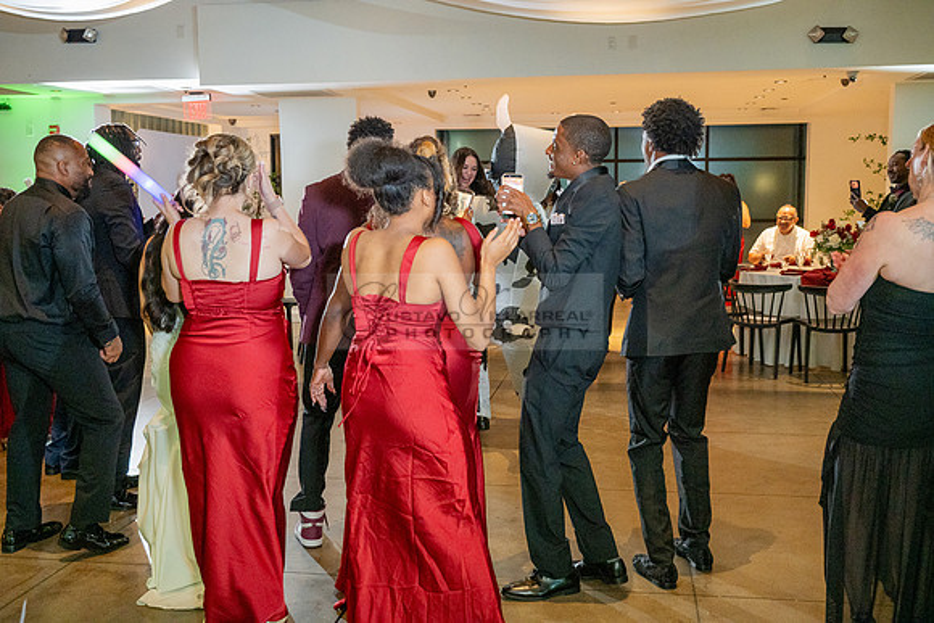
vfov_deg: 36.0
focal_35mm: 37
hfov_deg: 51.9
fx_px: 960
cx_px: 467
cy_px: 312
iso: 3200
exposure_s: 1/200
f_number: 4
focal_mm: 37
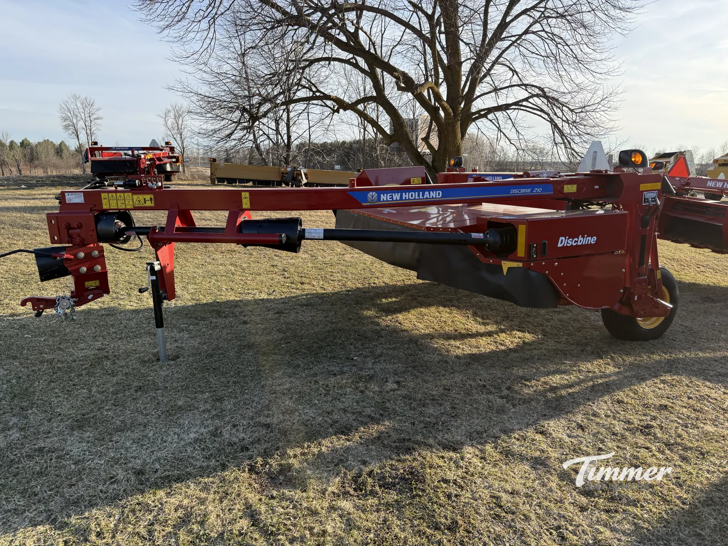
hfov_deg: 71.6
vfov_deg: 56.8
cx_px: 364
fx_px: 505
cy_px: 273
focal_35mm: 24
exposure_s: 1/1855
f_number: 1.78
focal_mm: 6.76
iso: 100
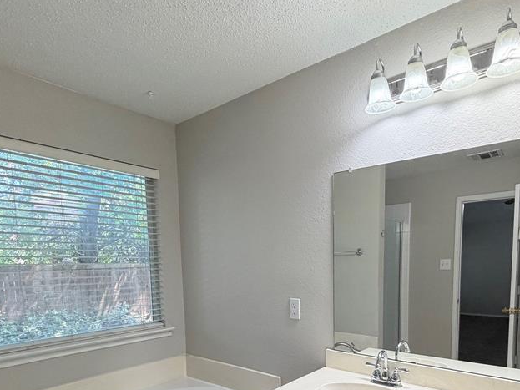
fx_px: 345
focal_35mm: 23
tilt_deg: -4.4
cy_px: 291
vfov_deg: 56.1
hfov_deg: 72.6
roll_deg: +0.5
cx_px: 328
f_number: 2.2
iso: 160
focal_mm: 2.22
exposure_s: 1/120
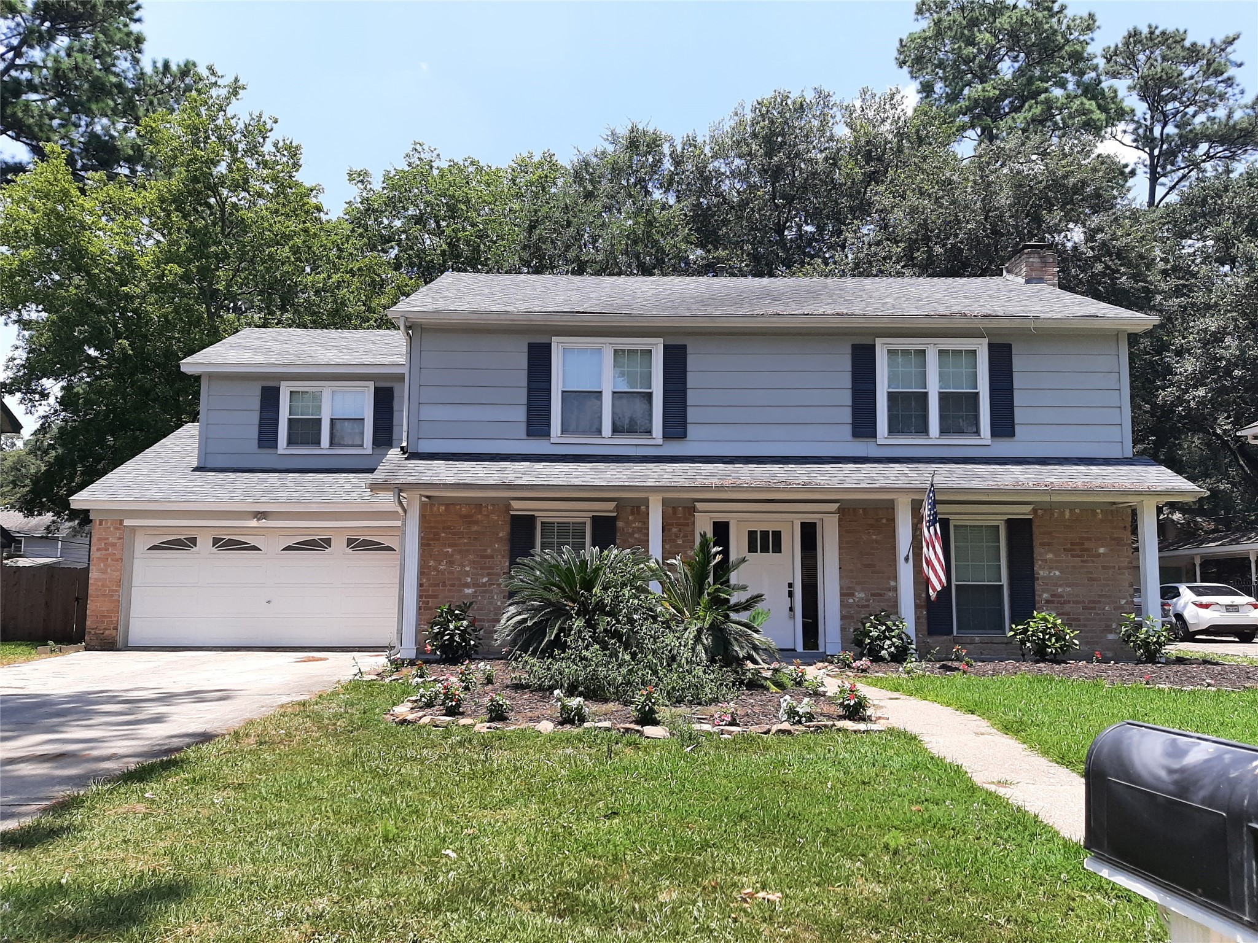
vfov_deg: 53.1
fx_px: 945
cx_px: 629
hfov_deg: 67.3
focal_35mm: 26
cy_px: 472
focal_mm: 3.93
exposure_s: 1/1832
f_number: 1.7
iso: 40
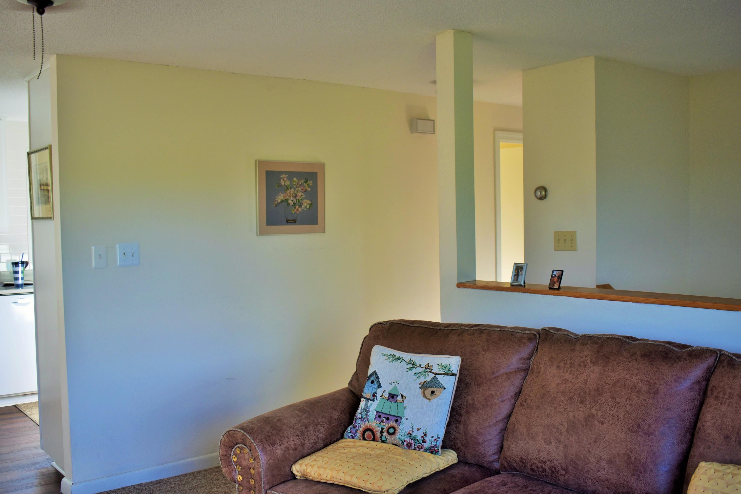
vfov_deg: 36.9
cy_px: 247
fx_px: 741
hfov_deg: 53.1
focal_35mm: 36
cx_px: 370
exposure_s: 1/80
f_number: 3.8
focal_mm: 24
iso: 200
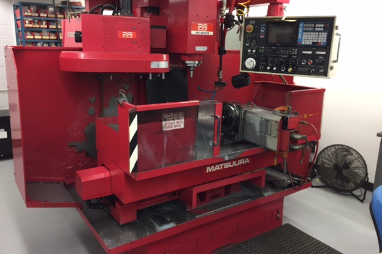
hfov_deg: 60.3
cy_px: 114
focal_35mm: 31
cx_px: 188
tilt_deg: -11.3
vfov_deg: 42.3
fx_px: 329
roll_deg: -2.4
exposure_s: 1/30
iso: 64
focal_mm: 4.15
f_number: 2.2
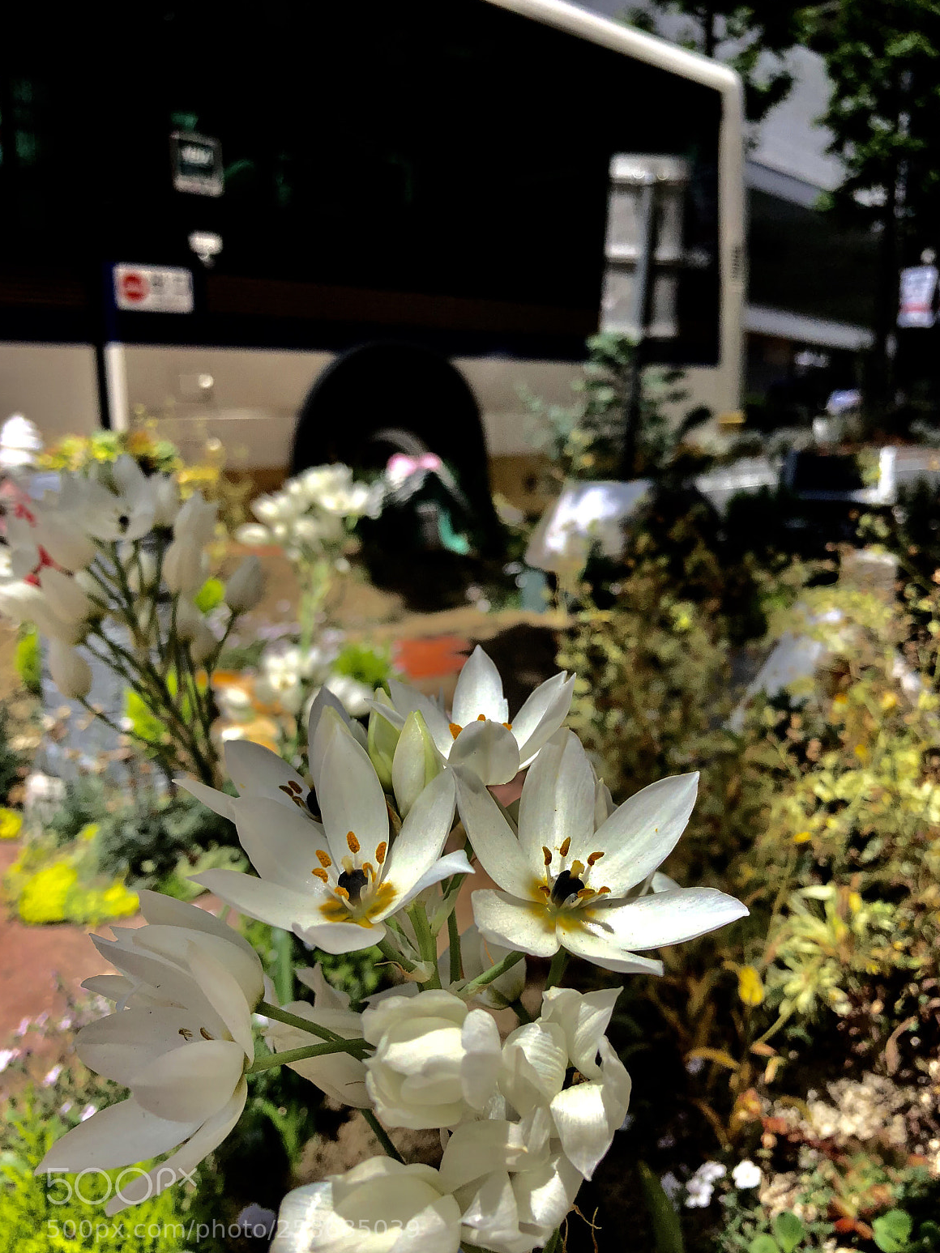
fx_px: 1086
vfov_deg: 60.0
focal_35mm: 30
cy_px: 645
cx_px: 482
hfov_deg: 46.8
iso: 25
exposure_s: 1/5348
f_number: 1.8
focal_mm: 3.99
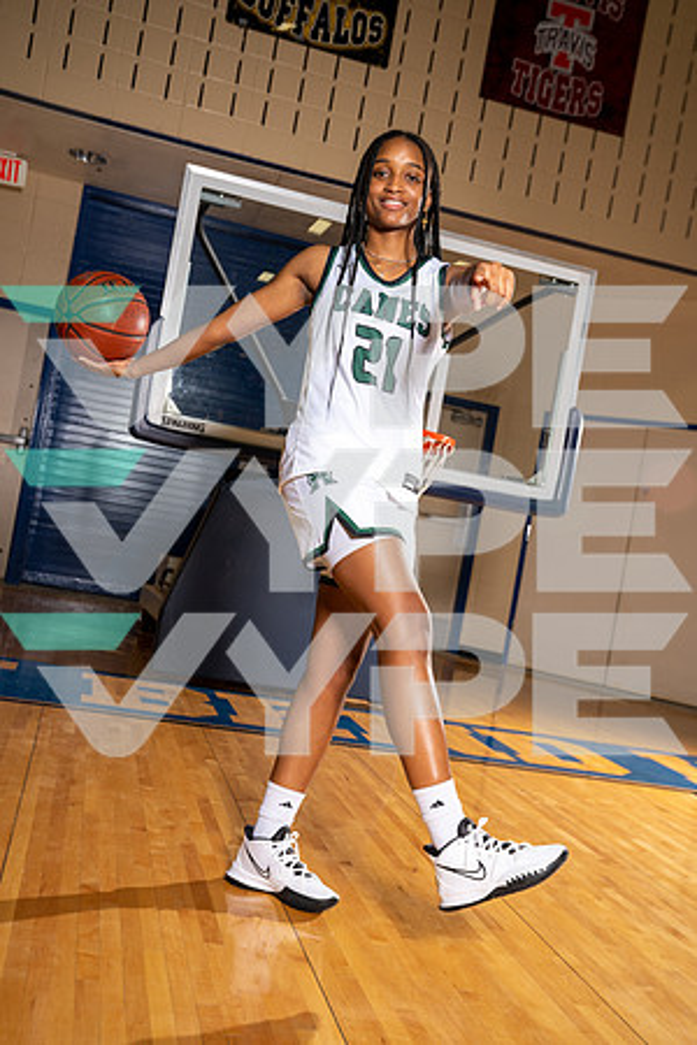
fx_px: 1074
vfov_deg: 51.9
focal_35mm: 37
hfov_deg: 35.9
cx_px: 348
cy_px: 522
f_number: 5.6
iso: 400
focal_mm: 37
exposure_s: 1/250
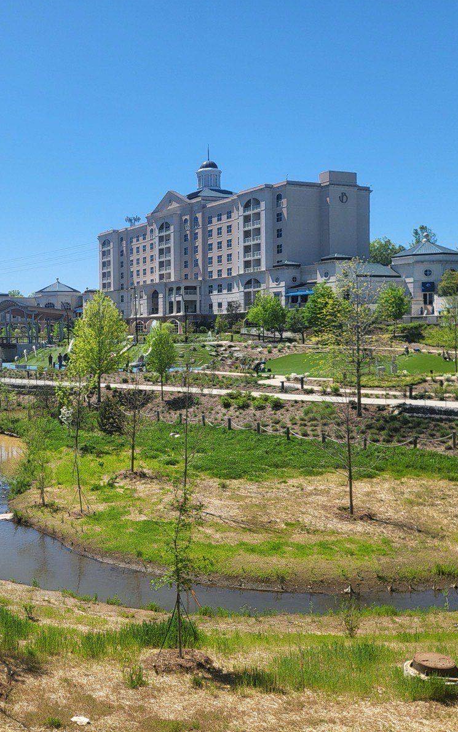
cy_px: 364
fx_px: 739
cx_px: 79
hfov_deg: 33.3
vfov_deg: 52.7
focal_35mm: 37
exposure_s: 1/3220
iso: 50
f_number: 1.8
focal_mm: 4.25
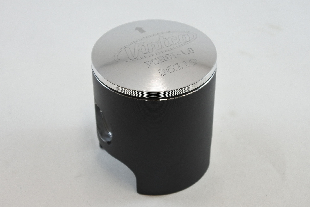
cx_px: 155
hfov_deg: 38.2
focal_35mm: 52
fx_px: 448
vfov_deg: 26.0
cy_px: 104
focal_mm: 19.3
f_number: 4.5
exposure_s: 1/125
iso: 400
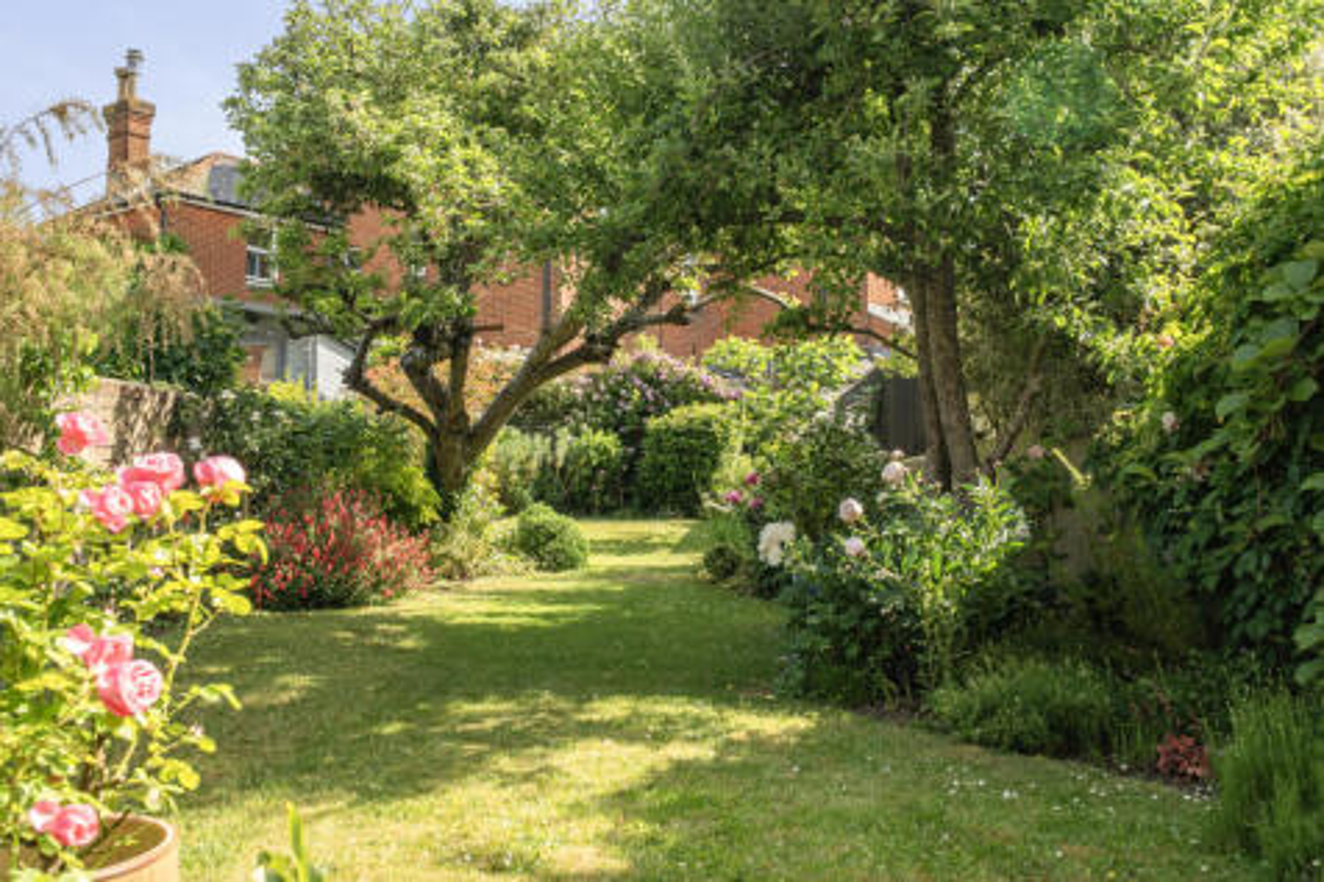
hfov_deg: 53.1
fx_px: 1323
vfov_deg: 36.8
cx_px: 662
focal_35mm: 36
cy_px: 441
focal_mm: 24
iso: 400
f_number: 8
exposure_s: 1/320
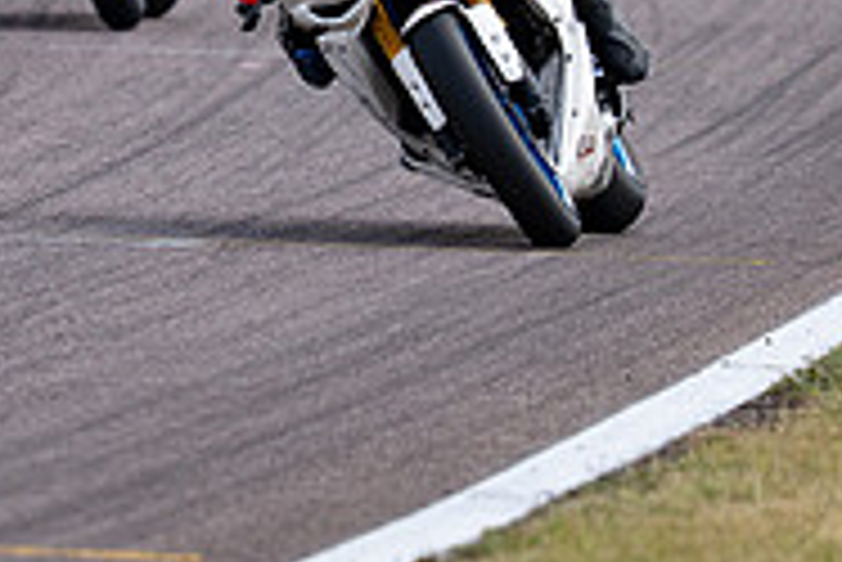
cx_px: 384
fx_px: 35203
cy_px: -84
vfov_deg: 0.9
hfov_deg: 1.4
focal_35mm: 1504
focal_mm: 400
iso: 200
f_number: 4.5
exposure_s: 1/640
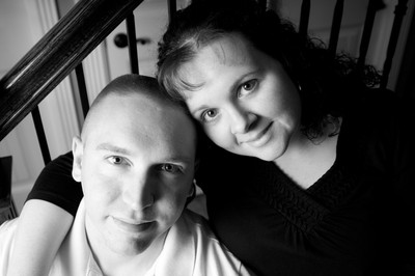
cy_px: 138
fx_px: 415
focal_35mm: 36
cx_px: 208
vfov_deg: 36.8
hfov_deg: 53.2
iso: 250
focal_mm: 24
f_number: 2.8
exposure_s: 1/250
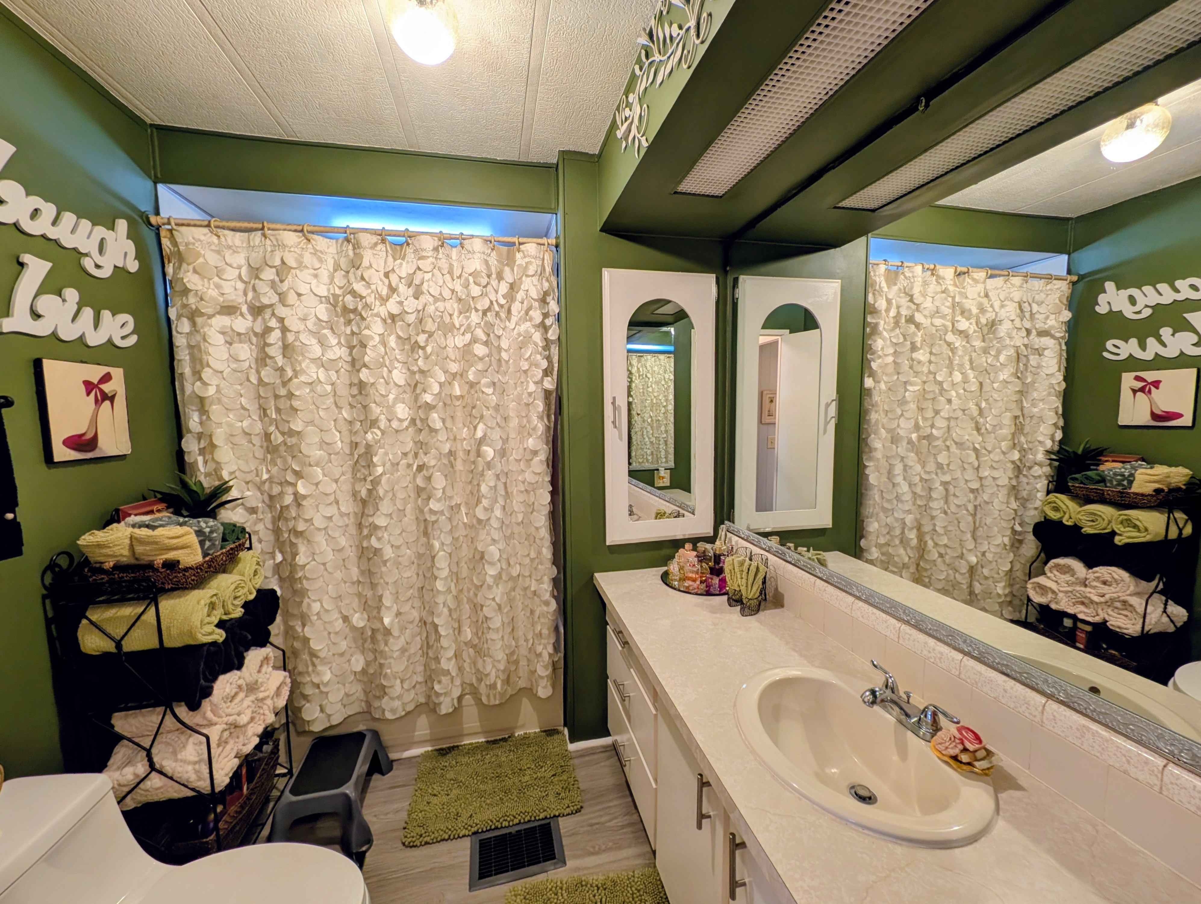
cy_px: 452
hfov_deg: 110.5
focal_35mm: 12
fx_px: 417
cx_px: 600
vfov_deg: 94.6
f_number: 1.95
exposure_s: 1/24
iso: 73
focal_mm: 2.23
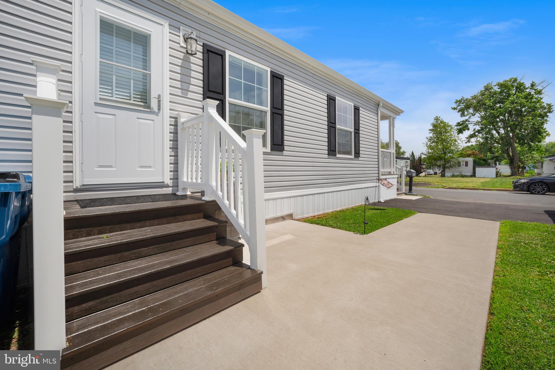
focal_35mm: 14
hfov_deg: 106.3
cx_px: 278
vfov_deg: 83.3
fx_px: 208
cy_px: 185
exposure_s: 1/1600
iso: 320
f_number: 7.1
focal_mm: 9
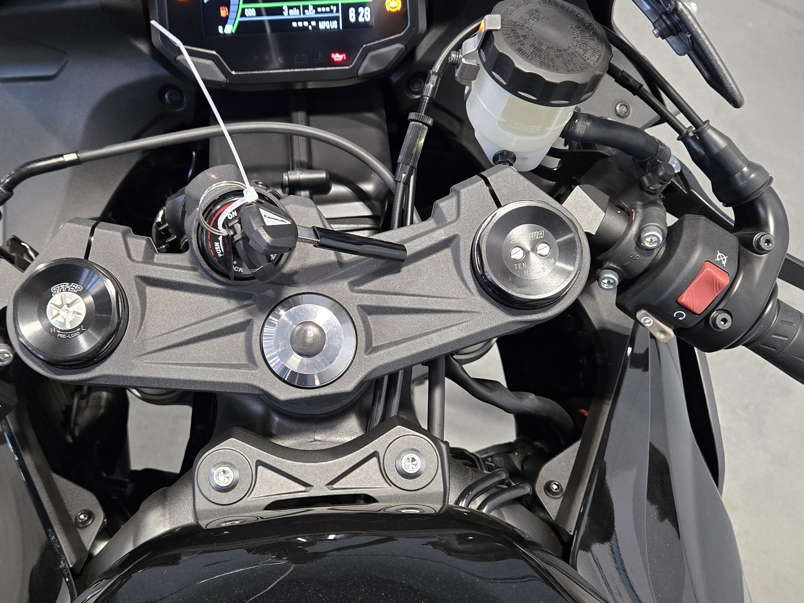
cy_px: 320
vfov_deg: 35.9
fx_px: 929
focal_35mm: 40
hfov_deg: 46.7
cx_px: 351
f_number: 1.8
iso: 640
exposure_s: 1/120
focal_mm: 5.4
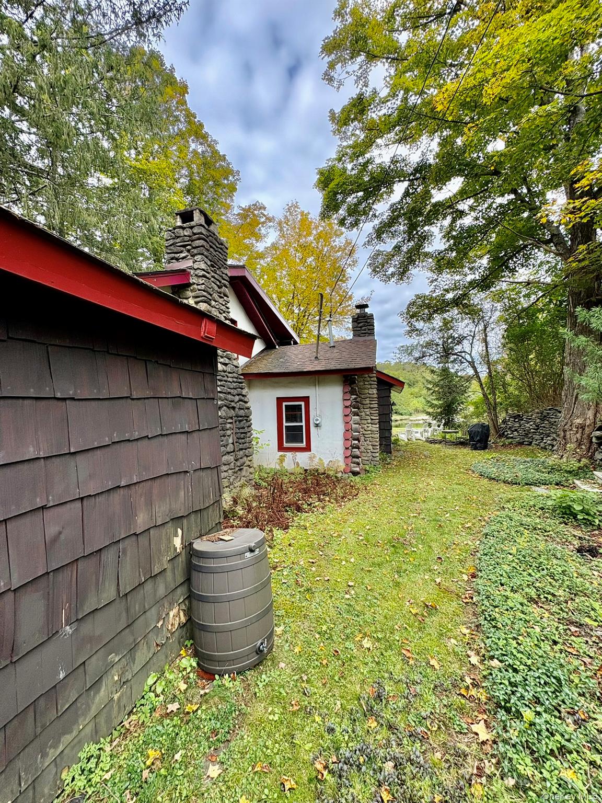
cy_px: 402
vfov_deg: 102.1
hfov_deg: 85.7
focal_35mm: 14
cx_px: 301
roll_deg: +0.9
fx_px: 325
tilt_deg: +1.1
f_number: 2.2
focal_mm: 2.22
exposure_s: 1/352
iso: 64
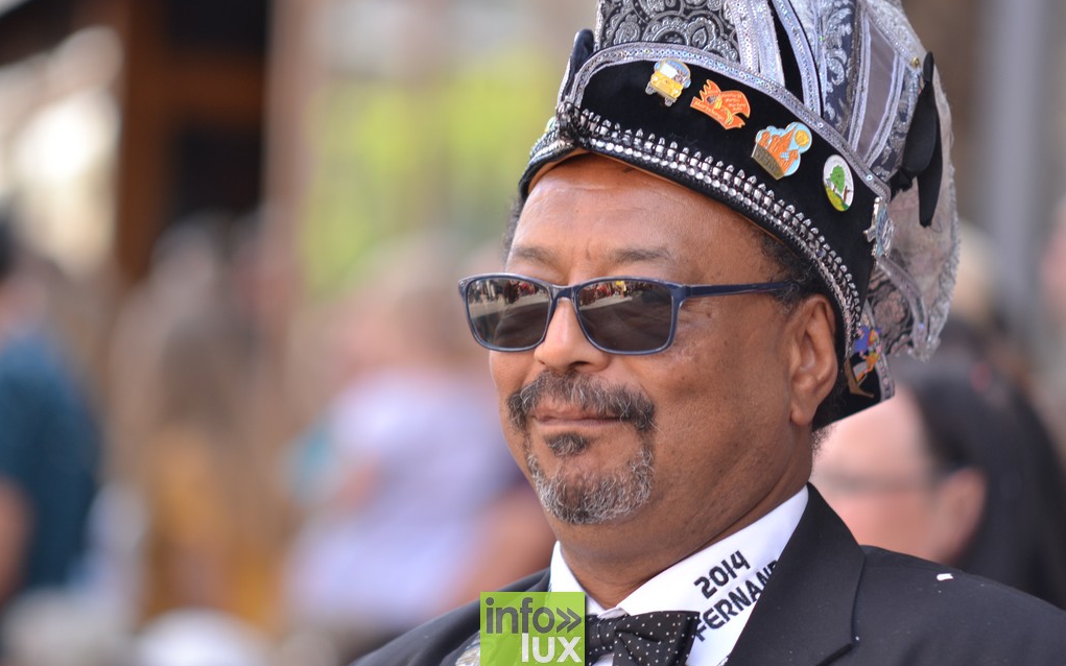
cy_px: 320
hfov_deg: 9.1
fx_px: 6682
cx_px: 532
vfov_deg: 5.7
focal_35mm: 230
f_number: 3.2
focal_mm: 150
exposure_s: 1/250
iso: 200
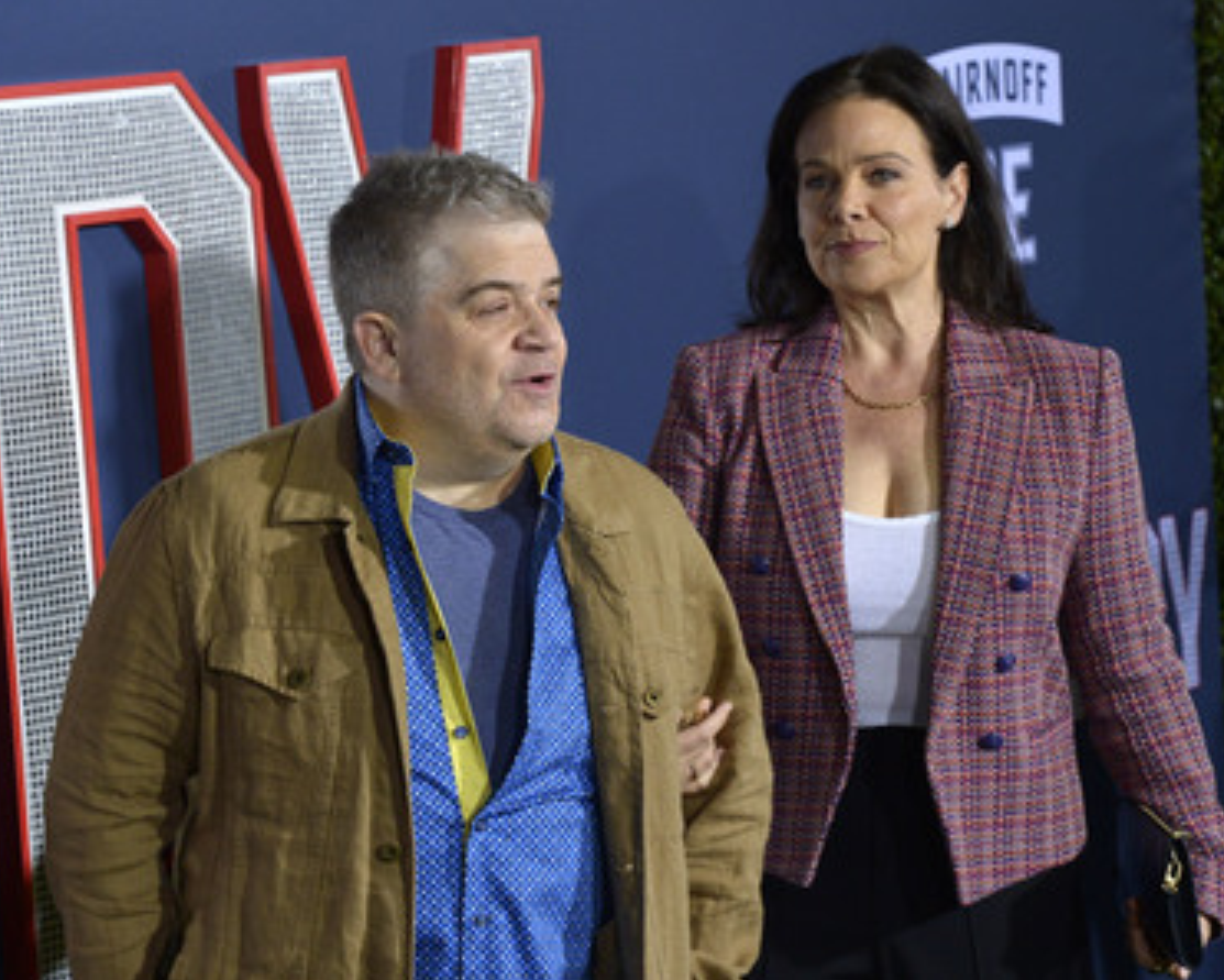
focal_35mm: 165
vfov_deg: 9.4
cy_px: 492
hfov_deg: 11.7
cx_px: 666
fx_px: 5979
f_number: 6.3
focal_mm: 145
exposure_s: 1/320
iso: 2000
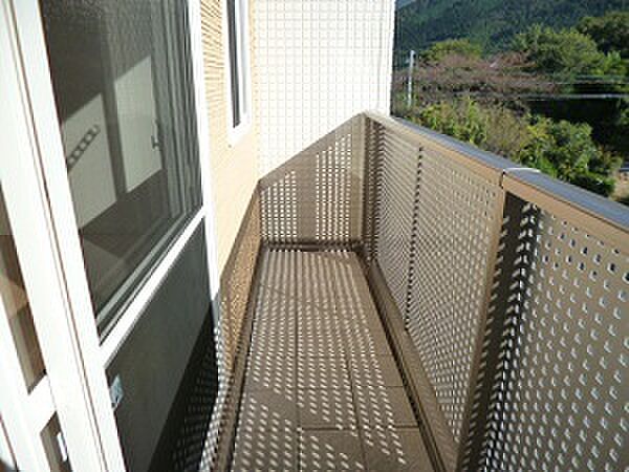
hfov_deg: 71.6
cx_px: 314
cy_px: 236
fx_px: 436
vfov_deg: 56.8
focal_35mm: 24
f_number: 2.5
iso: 160
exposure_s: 1/1300
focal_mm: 4.3
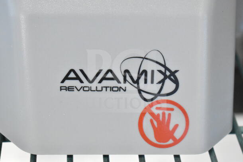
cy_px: 81
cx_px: 122
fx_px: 486
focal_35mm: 72
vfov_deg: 18.9
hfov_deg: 28.1
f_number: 5.3
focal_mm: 48
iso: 8000
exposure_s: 1/80
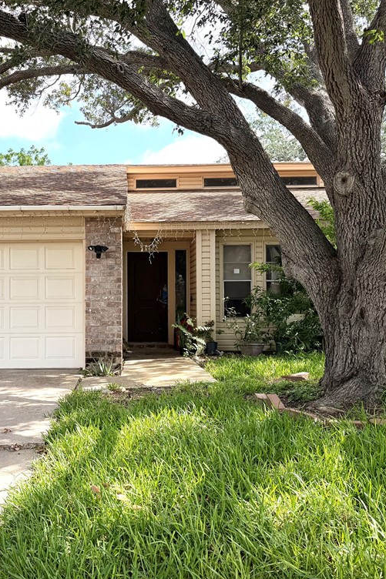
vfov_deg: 55.8
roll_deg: +0.3
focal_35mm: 34
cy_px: 286
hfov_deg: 38.1
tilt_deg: +1.5
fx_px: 547
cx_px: 109
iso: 100
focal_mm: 6.76
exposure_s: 1/1493
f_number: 1.78
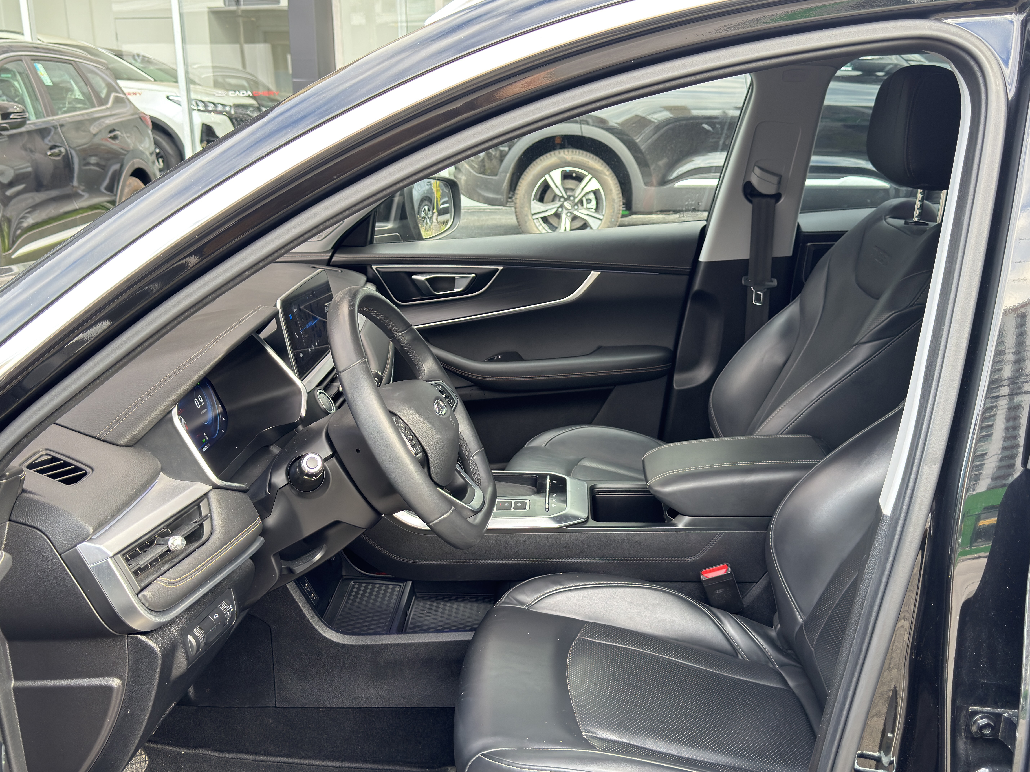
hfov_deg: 52.6
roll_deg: +0.1
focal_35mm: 35
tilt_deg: -15.7
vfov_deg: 40.7
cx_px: 515
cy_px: 386
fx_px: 1041
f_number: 1.78
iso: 125
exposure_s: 1/72
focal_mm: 6.76
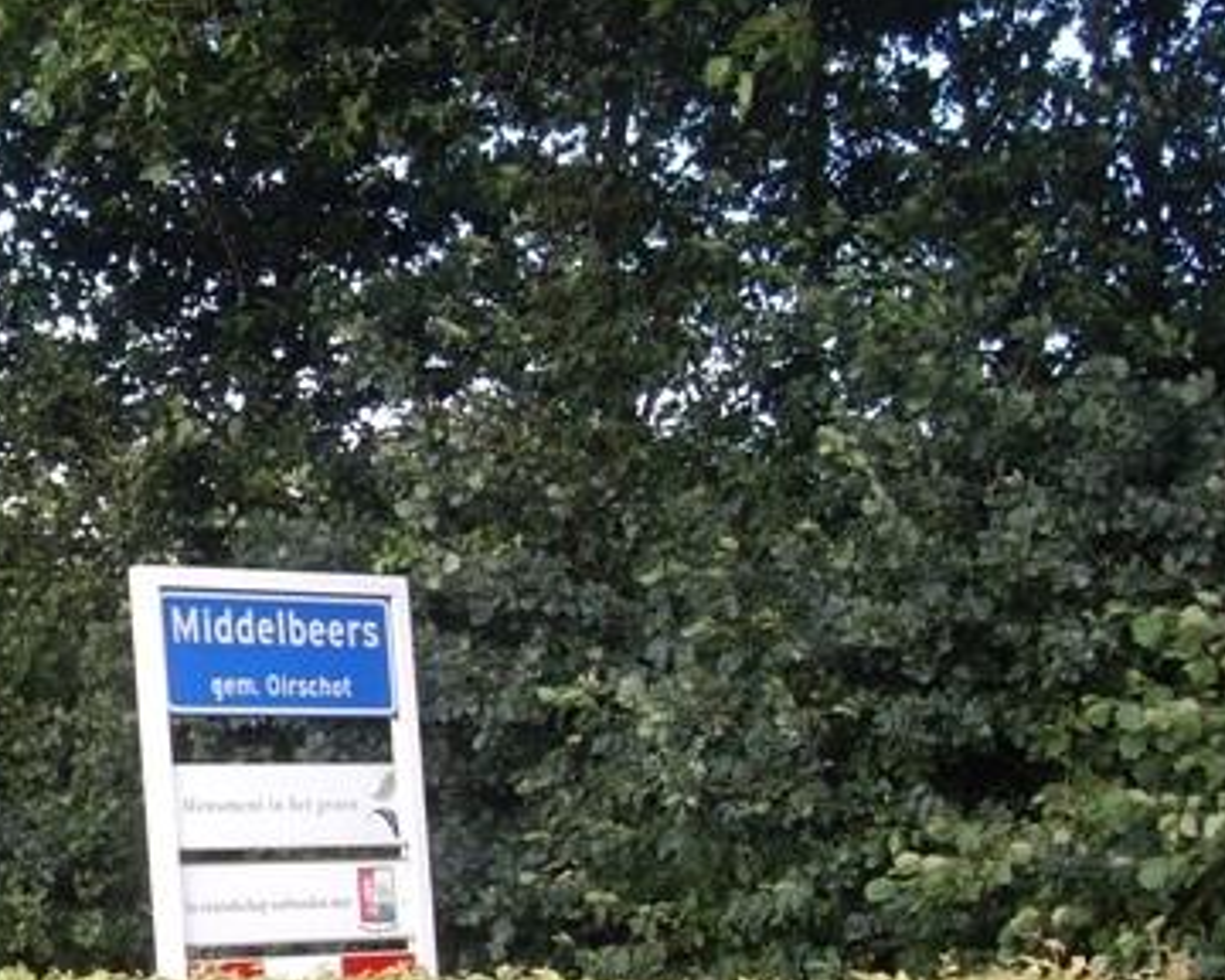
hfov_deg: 27.8
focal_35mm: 66
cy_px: 670
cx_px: 167
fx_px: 2393
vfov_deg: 23.0
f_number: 2.8
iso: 100
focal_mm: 7.9
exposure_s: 1/125
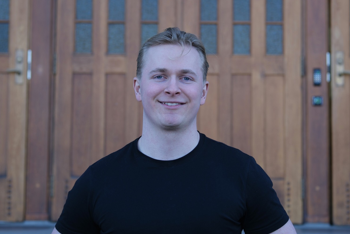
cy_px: 94
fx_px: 1001
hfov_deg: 19.8
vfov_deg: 13.3
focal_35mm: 103
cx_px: 170
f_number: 3.6
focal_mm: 50
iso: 125
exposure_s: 1/200
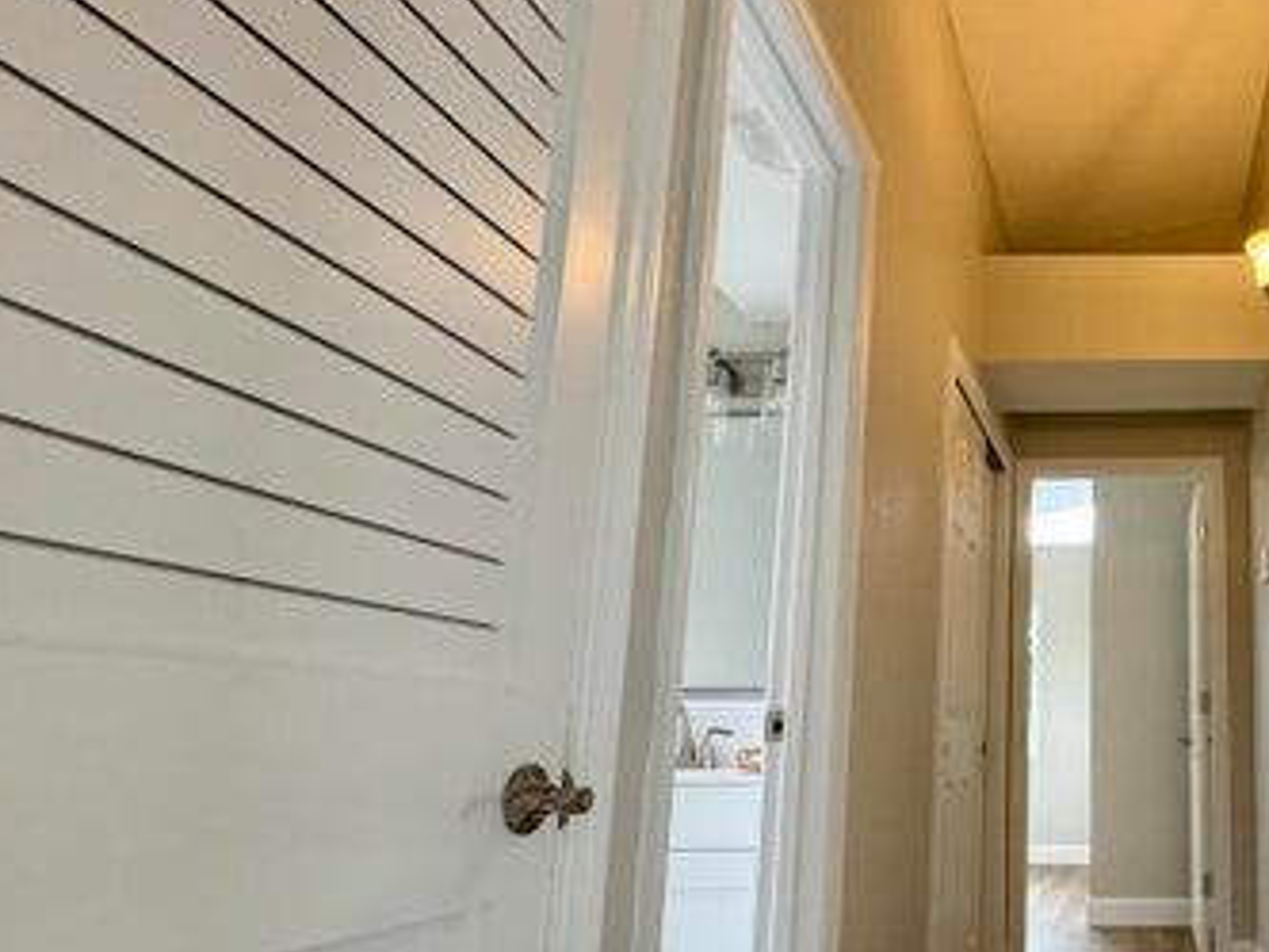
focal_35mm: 27
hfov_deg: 57.2
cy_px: 589
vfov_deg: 50.9
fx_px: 990
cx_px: 1116
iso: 200
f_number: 2.2
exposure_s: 1/120
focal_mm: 2.22
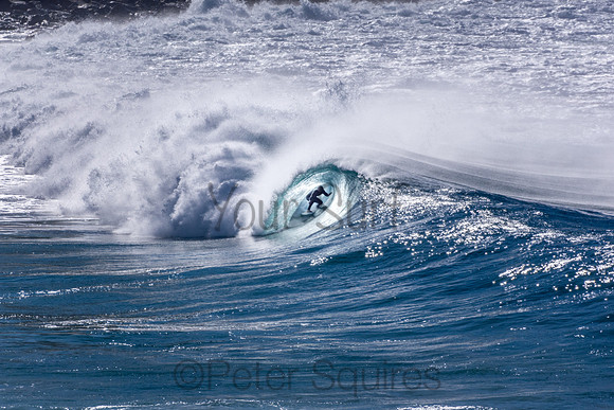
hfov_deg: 2.7
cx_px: 307
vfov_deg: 1.8
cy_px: 205
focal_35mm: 750
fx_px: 12794
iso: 280
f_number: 5.6
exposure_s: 1/2000
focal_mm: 500
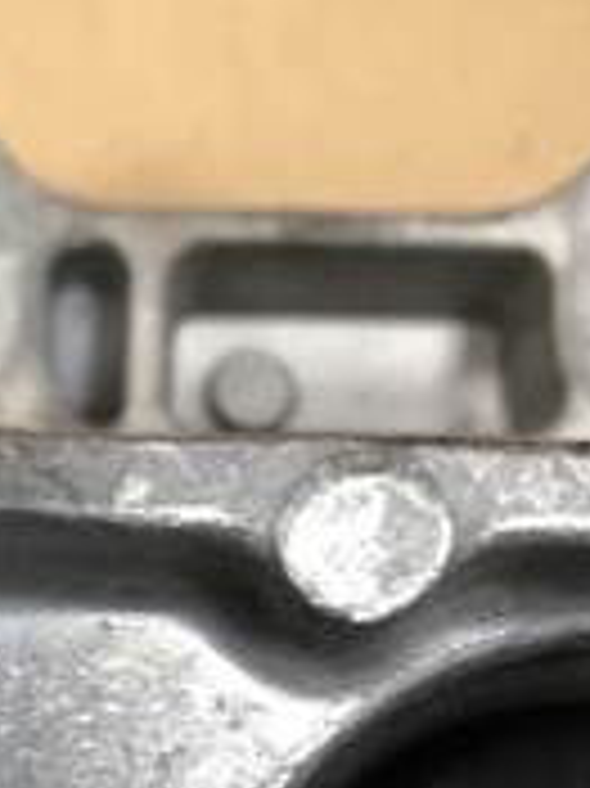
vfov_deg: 24.6
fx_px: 1752
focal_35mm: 77
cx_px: -92
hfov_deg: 18.3
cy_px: 716
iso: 50
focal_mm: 4
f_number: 1.8
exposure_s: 1/17
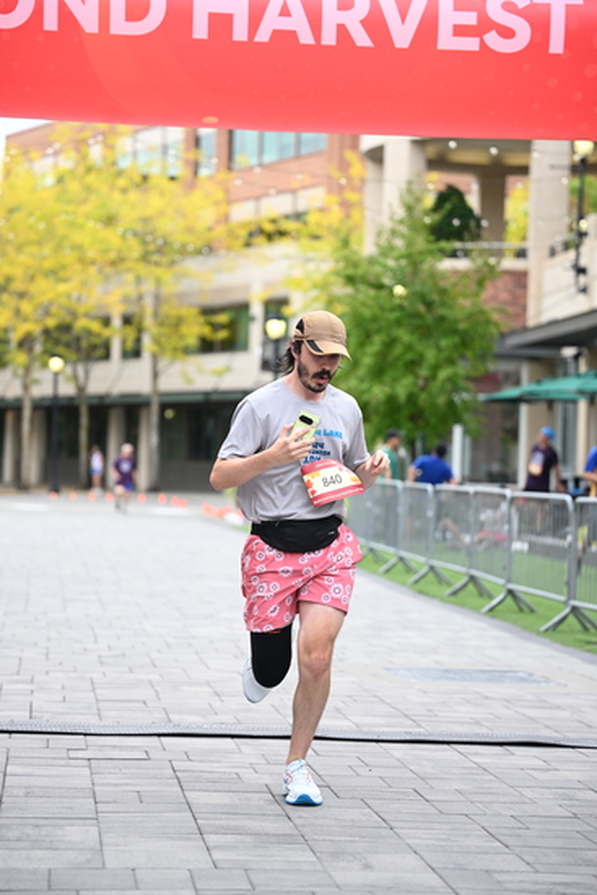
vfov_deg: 22.1
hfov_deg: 14.9
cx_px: 298
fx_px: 2287
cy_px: 448
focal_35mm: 92
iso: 800
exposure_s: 1/2000
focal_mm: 92
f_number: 2.8
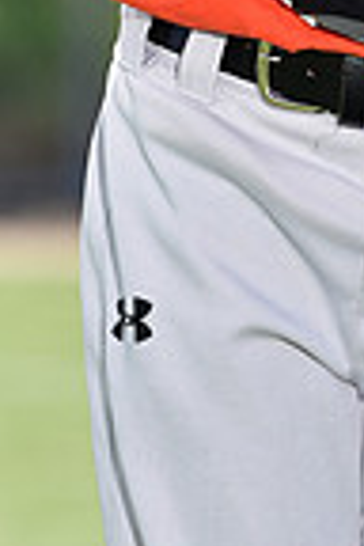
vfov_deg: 2.6
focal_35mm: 806
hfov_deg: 1.7
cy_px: -360
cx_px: 396
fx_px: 12223
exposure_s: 1/250
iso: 80
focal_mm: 200
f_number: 5.6
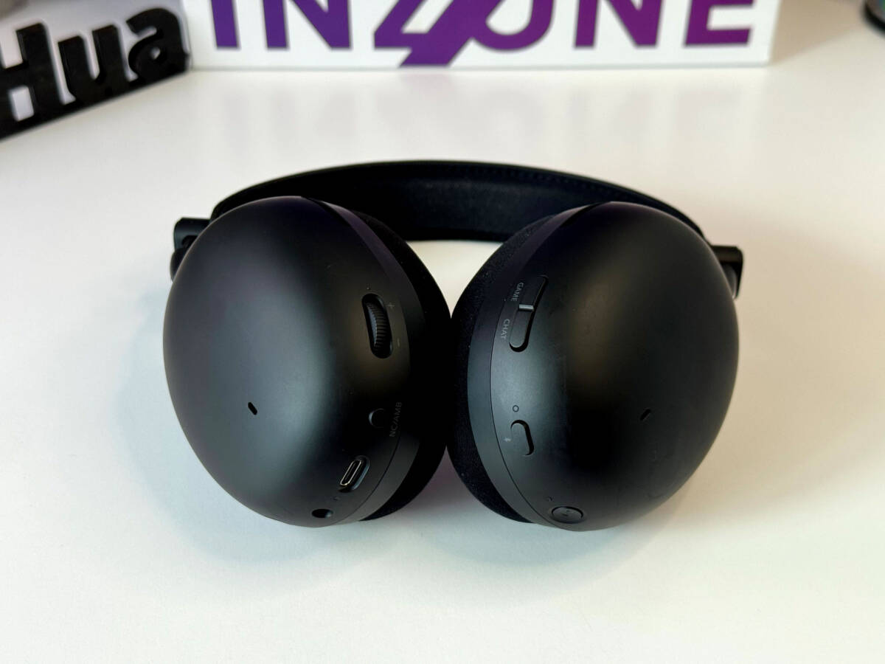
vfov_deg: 30.3
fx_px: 1227
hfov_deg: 39.7
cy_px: 332
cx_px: 442
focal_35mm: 48
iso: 100
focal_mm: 6.76
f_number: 1.78
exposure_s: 1/82
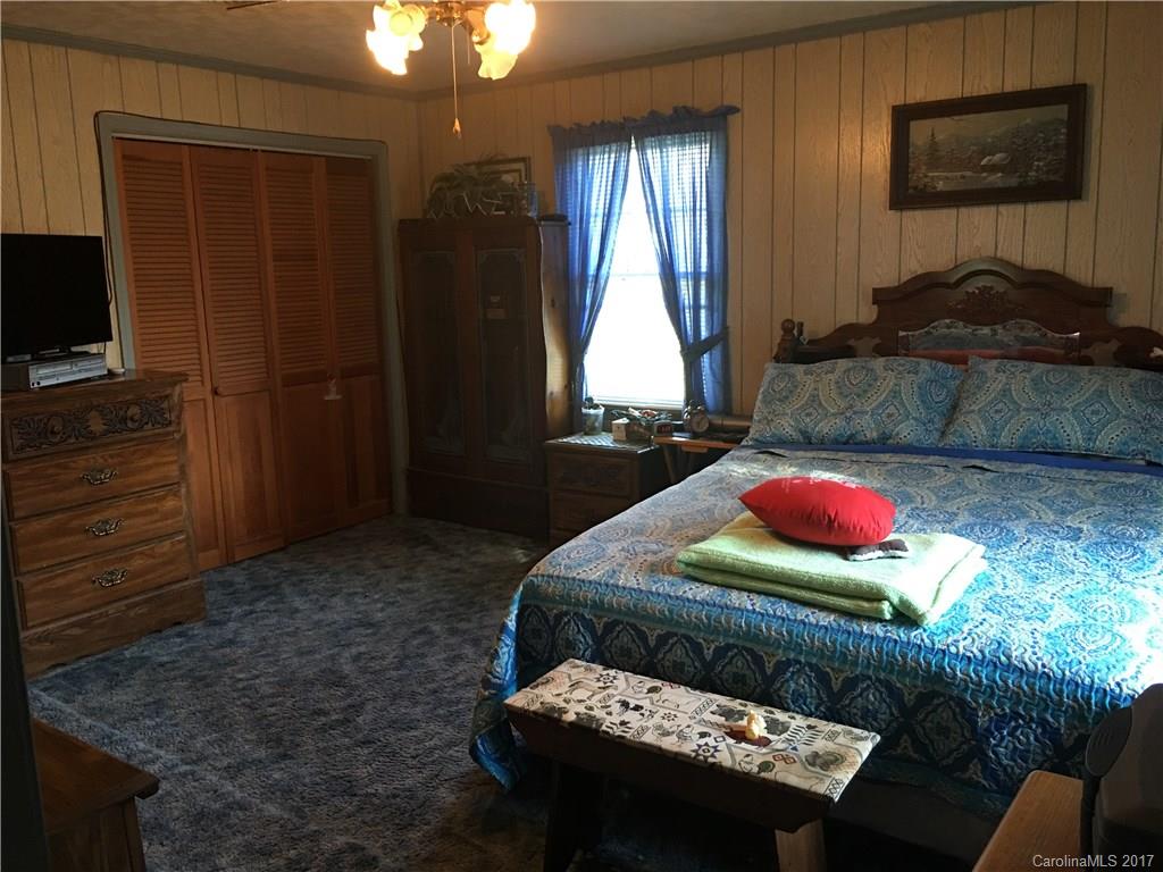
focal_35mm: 29
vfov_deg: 48.2
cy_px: 436
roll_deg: +1.6
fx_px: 974
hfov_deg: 61.7
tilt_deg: -8.7
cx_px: 582
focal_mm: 4.15
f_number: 2.2
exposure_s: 1/15
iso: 80
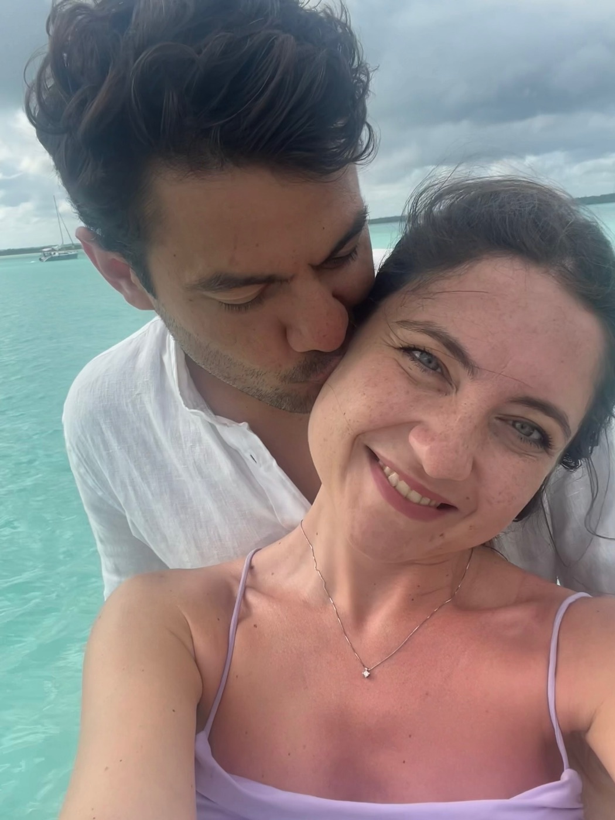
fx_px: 711
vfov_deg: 60.0
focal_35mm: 30
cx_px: 308
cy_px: 410
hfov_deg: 46.8
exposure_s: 1/575
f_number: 2.2
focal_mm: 2.71
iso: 32
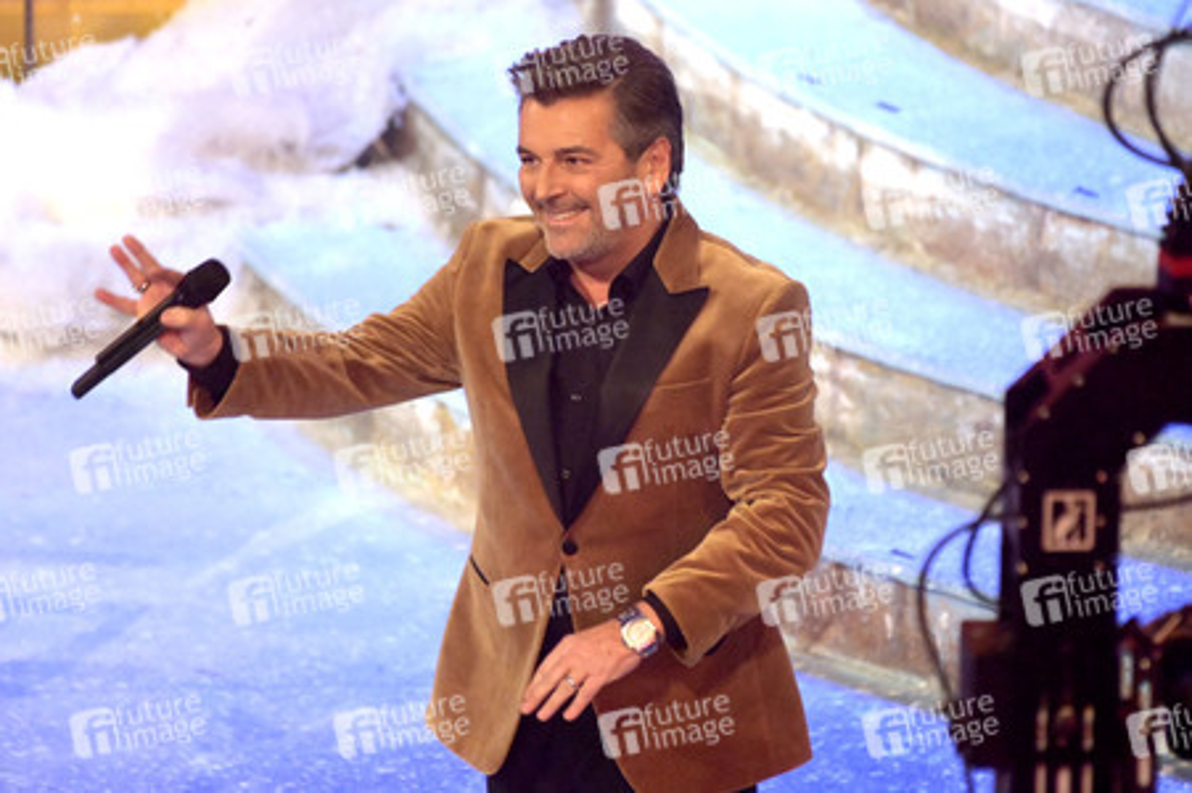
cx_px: 596
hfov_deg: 4.1
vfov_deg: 2.7
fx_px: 16543
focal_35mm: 500
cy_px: 396
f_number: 5.6
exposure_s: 1/400
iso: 12800
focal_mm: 500
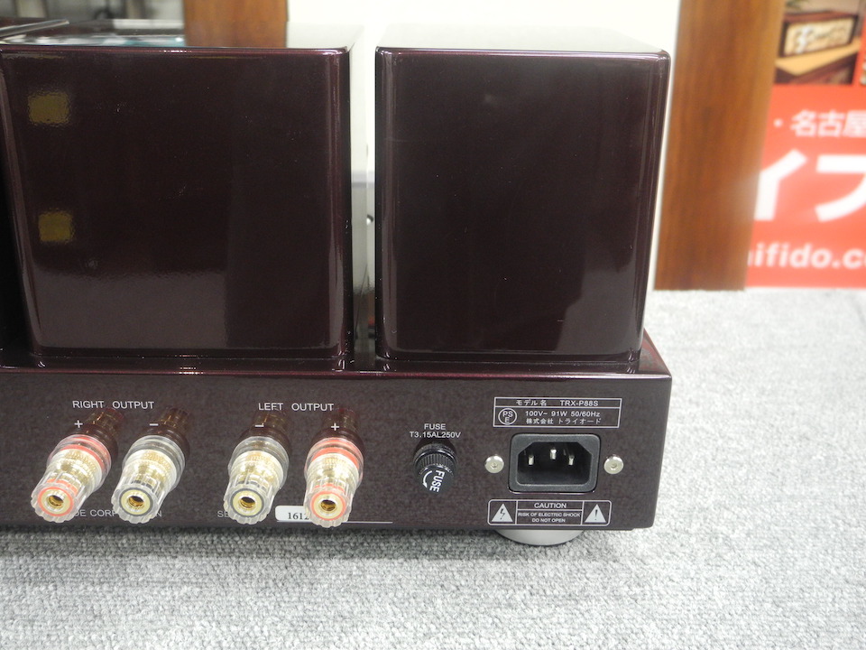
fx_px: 951
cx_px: 433
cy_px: 325
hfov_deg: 49.0
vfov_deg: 37.7
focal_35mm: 38
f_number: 3.2
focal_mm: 8.1
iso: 400
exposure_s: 1/11
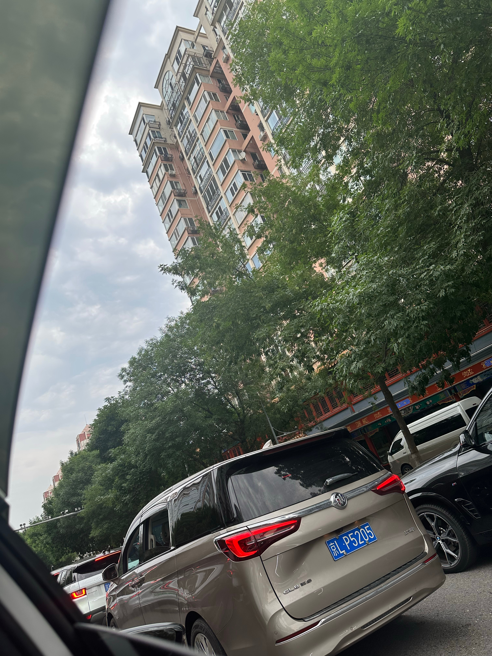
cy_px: 328
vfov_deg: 71.6
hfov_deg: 56.8
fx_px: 455
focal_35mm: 24
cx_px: 246
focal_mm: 6.86
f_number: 1.78
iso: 80
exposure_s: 1/412
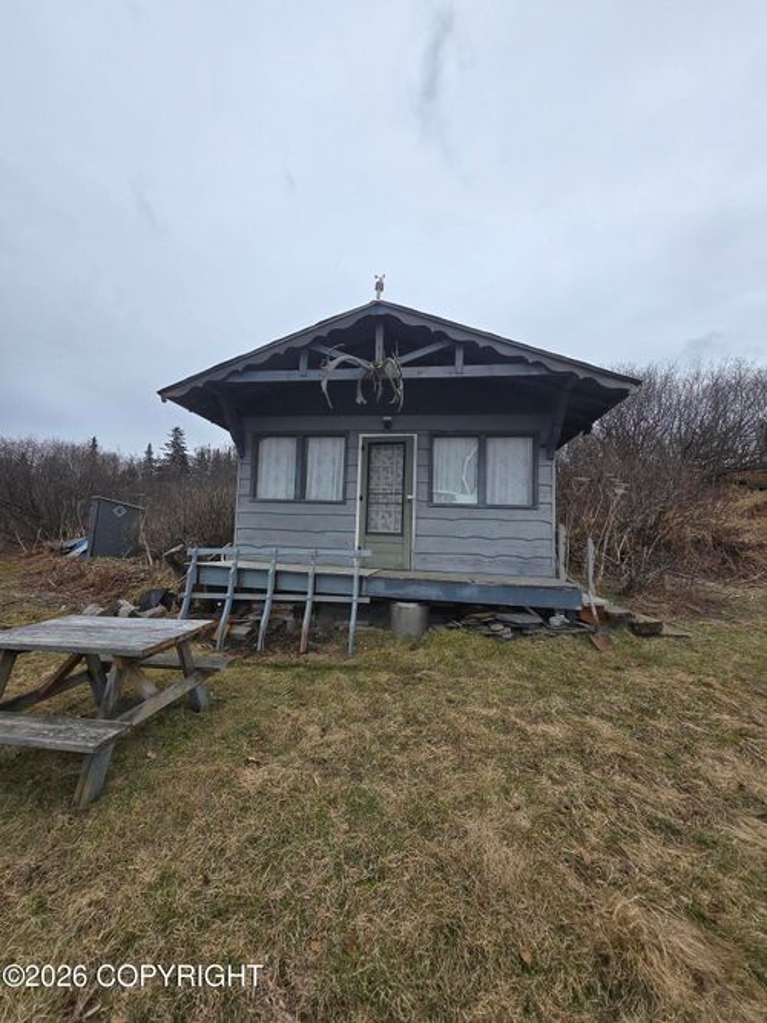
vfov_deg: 106.2
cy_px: 512
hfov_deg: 89.9
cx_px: 384
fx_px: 384
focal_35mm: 13
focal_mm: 1.7
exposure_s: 1/1084
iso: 25
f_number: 2.2
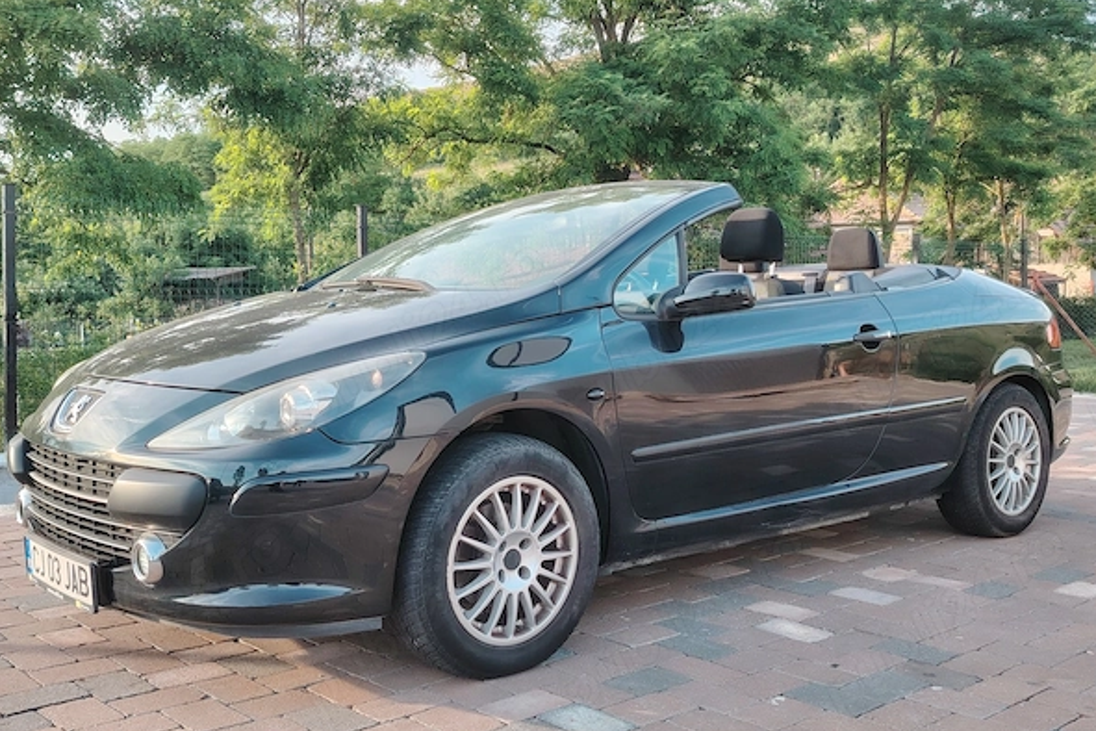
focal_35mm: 38
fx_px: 1157
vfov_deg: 35.1
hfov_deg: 50.7
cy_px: 356
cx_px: 553
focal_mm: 5.25
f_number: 1.75
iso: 100
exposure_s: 1/130
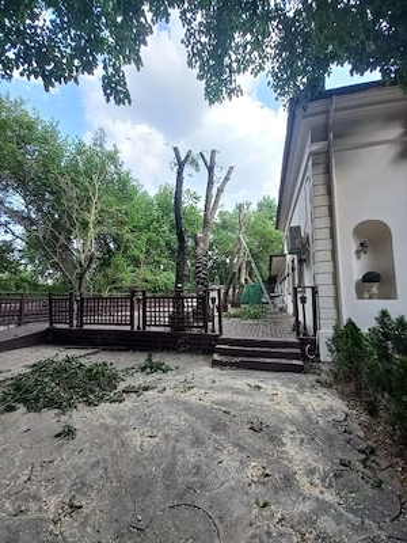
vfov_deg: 106.2
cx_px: 204
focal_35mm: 13
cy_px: 272
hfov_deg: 89.9
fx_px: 204
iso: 40
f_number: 2.2
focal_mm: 1.42
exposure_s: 1/222
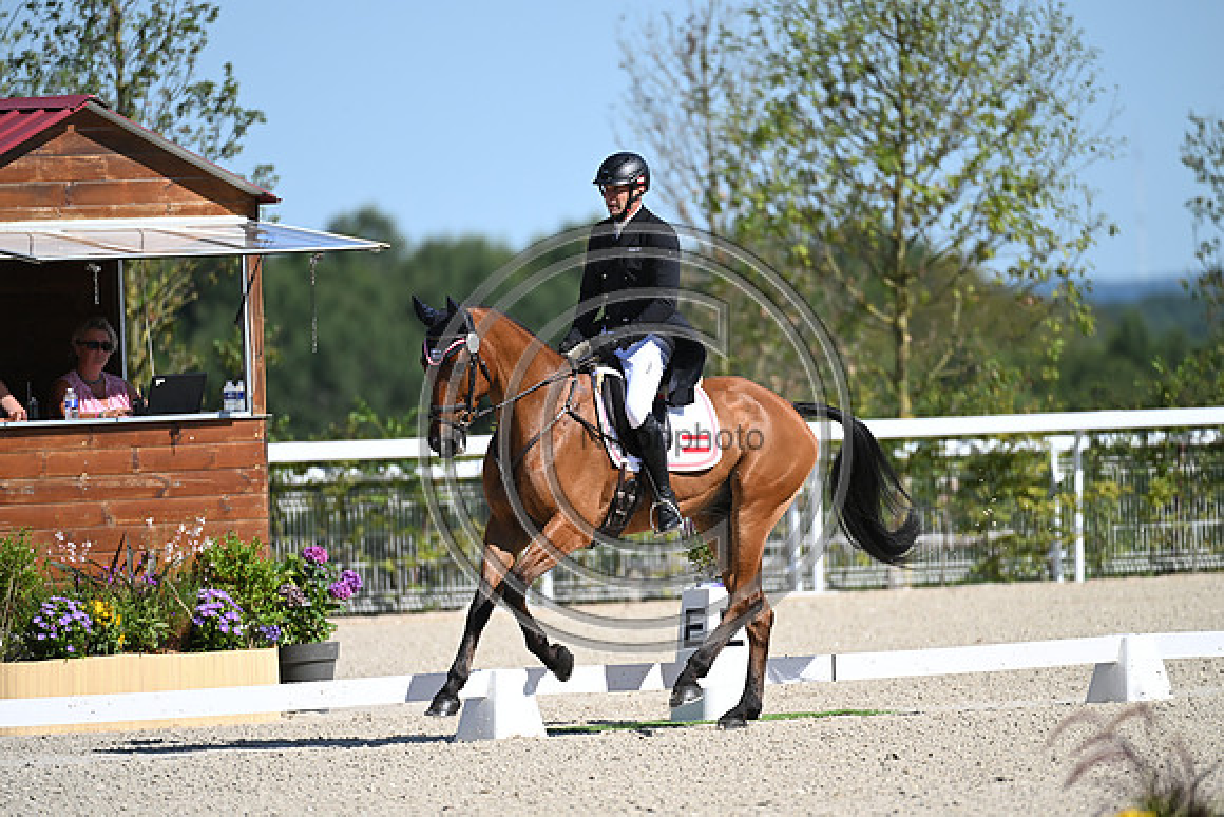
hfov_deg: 5.2
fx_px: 13603
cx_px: 612
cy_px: 408
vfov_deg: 3.4
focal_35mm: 400
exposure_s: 1/1600
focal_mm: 400
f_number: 4.5
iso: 280
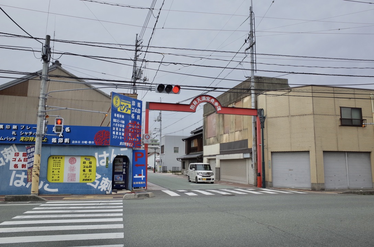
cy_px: 124
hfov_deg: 65.6
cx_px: 187
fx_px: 290
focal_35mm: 28
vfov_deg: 46.2
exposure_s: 1/90
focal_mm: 18.3
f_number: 8
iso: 100
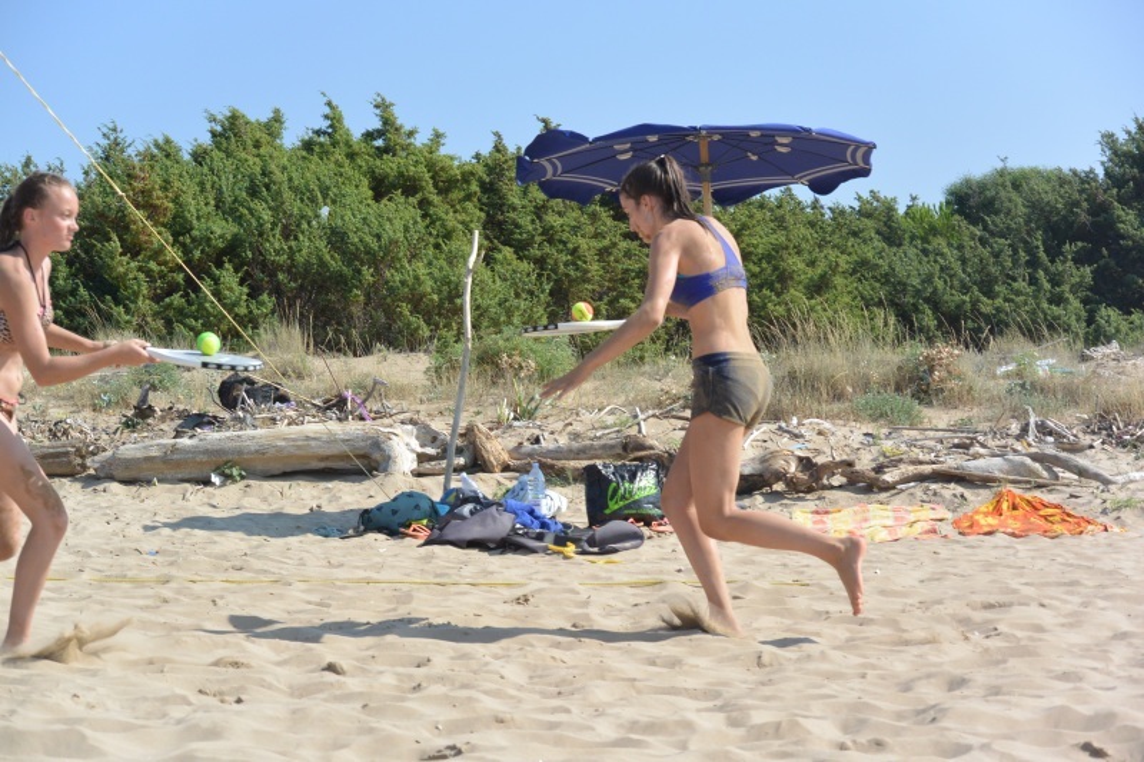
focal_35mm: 81
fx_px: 2573
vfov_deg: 16.8
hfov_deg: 25.1
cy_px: 381
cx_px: 572
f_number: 5.6
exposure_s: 1/1000
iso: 160
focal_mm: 30
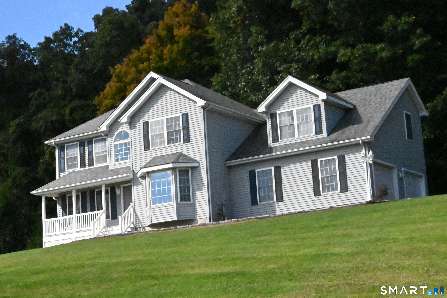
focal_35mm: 75
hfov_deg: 27.0
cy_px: 149
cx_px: 224
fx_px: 931
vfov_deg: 18.2
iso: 36000
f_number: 32
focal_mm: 50
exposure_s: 1/4000
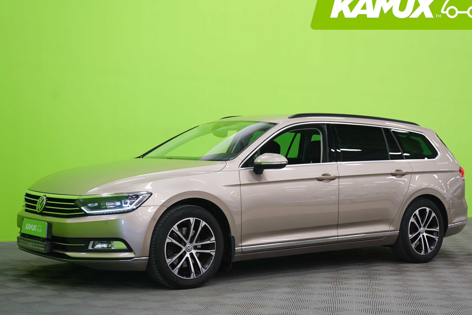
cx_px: 242
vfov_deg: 23.8
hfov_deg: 35.1
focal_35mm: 57
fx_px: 747
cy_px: 148
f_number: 5
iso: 400
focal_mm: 49
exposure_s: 1/6
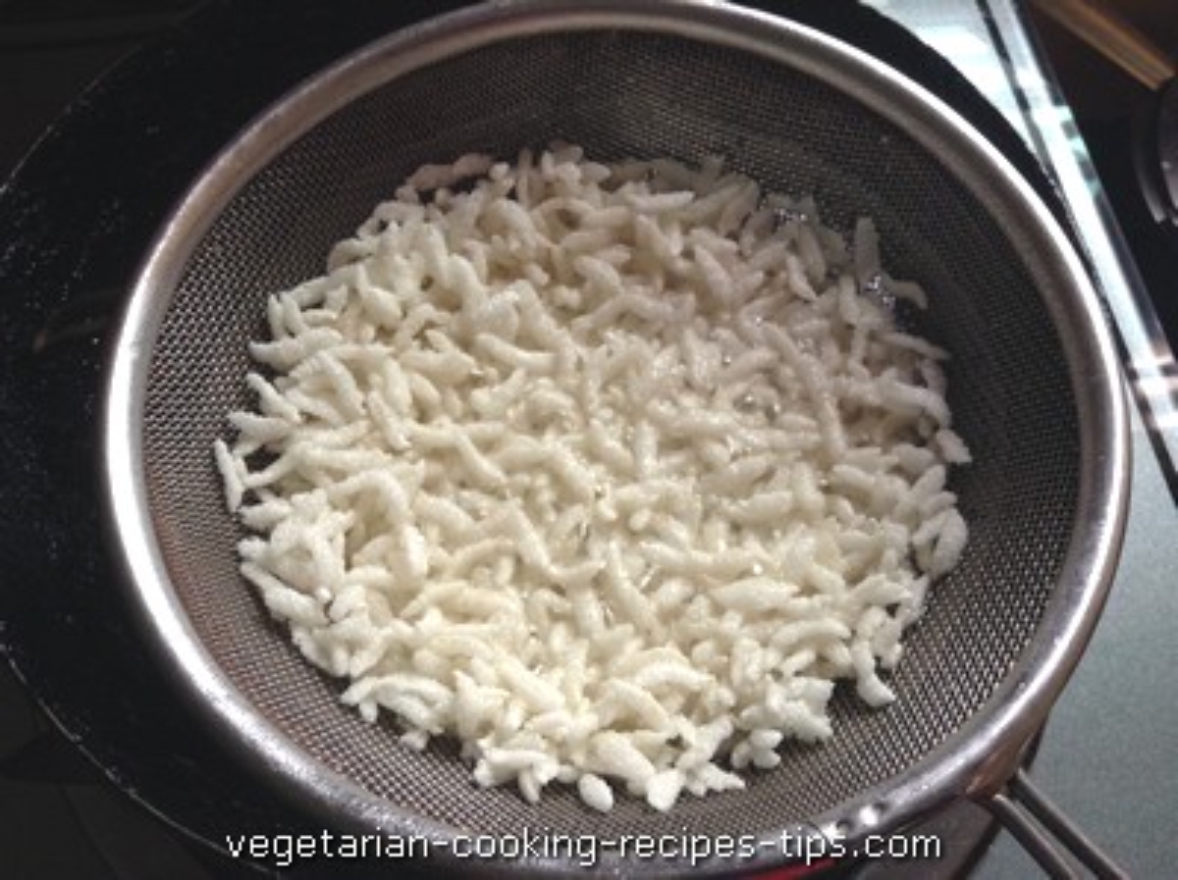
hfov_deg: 55.4
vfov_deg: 42.9
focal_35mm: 33
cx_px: 589
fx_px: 1122
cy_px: 440
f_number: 2.4
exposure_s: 1/24
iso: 80
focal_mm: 3.3
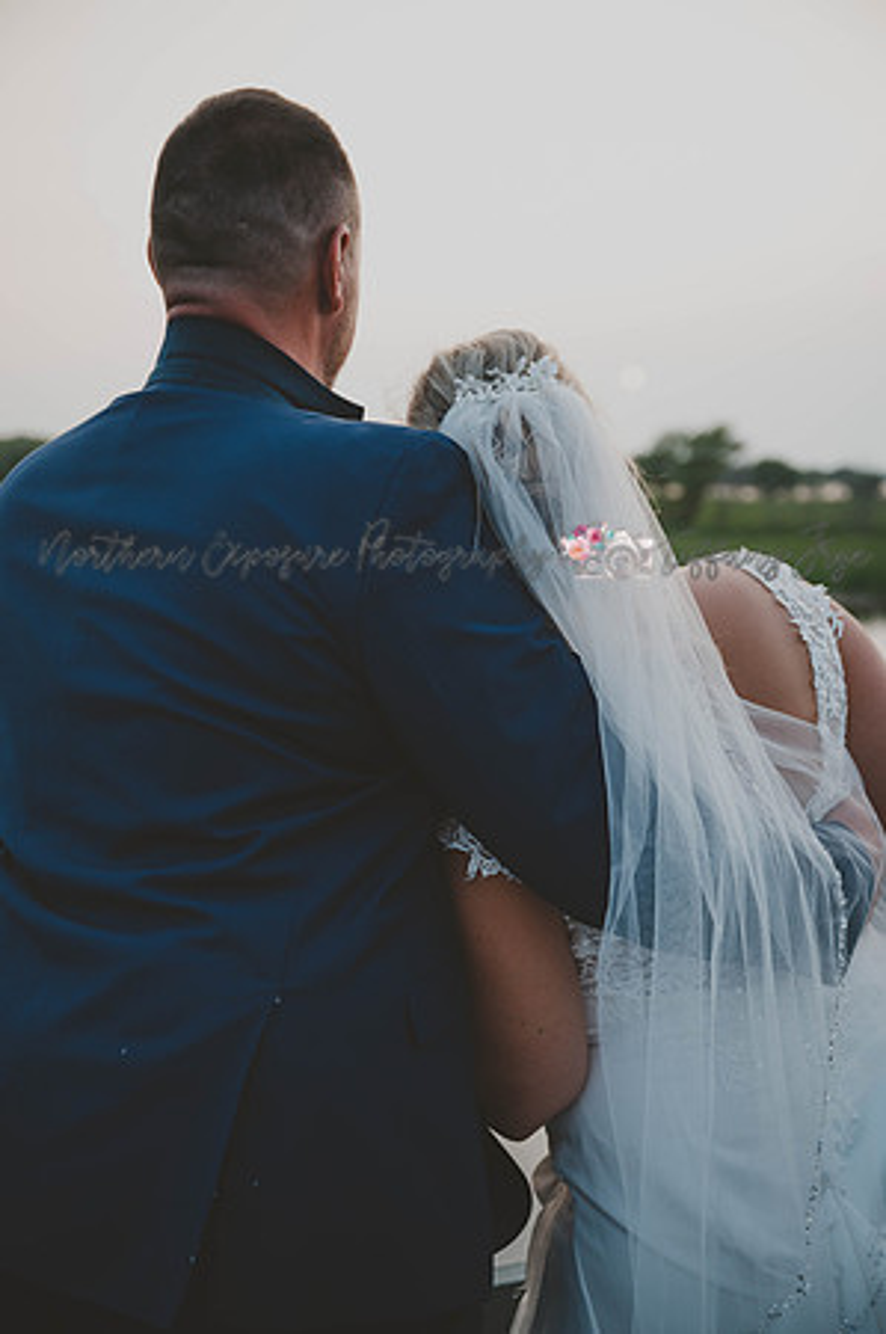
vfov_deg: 46.4
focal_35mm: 42
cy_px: 667
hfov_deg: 31.8
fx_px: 1554
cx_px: 443
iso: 400
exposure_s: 1/250
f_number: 3.2
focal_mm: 42
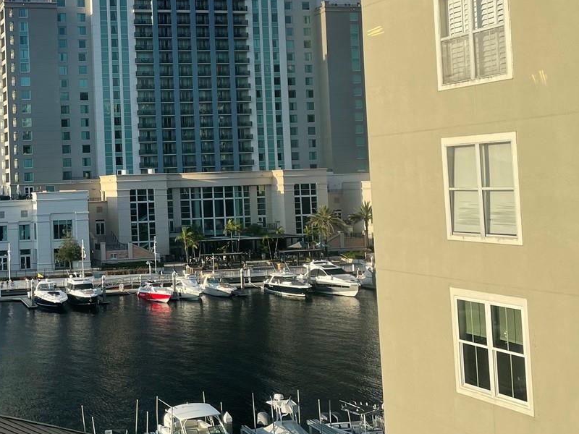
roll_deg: +3.0
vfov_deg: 27.9
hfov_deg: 35.0
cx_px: 72
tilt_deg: +2.5
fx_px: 870
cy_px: 150
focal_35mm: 52
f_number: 1.6
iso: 32
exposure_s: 1/2398
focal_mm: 4.2
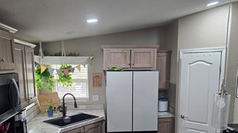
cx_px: 117
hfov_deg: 64.3
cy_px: 98
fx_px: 189
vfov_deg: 38.0
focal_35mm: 30
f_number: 1.7
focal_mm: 6.3
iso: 320
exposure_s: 1/120
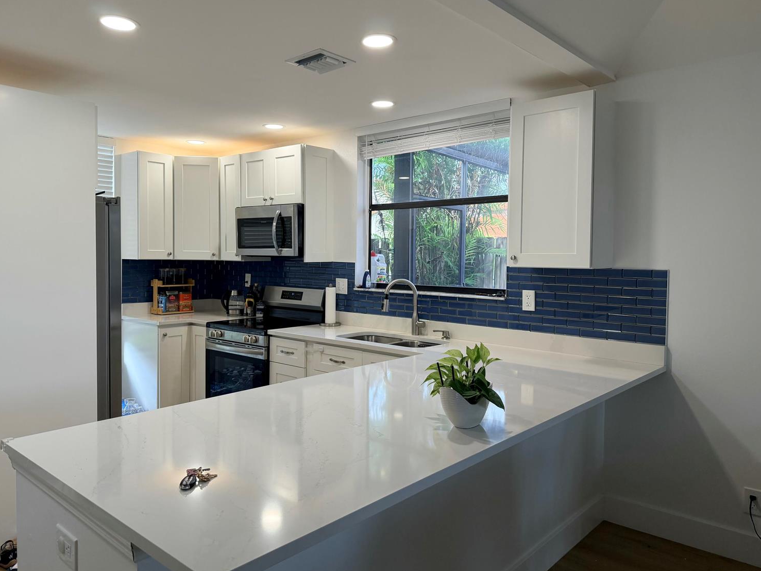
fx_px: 572
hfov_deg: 67.3
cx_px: 369
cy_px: 273
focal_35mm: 26
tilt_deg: -2.4
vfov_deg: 53.1
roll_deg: -1.2
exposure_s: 1/217
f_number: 1.78
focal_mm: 6.76
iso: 160
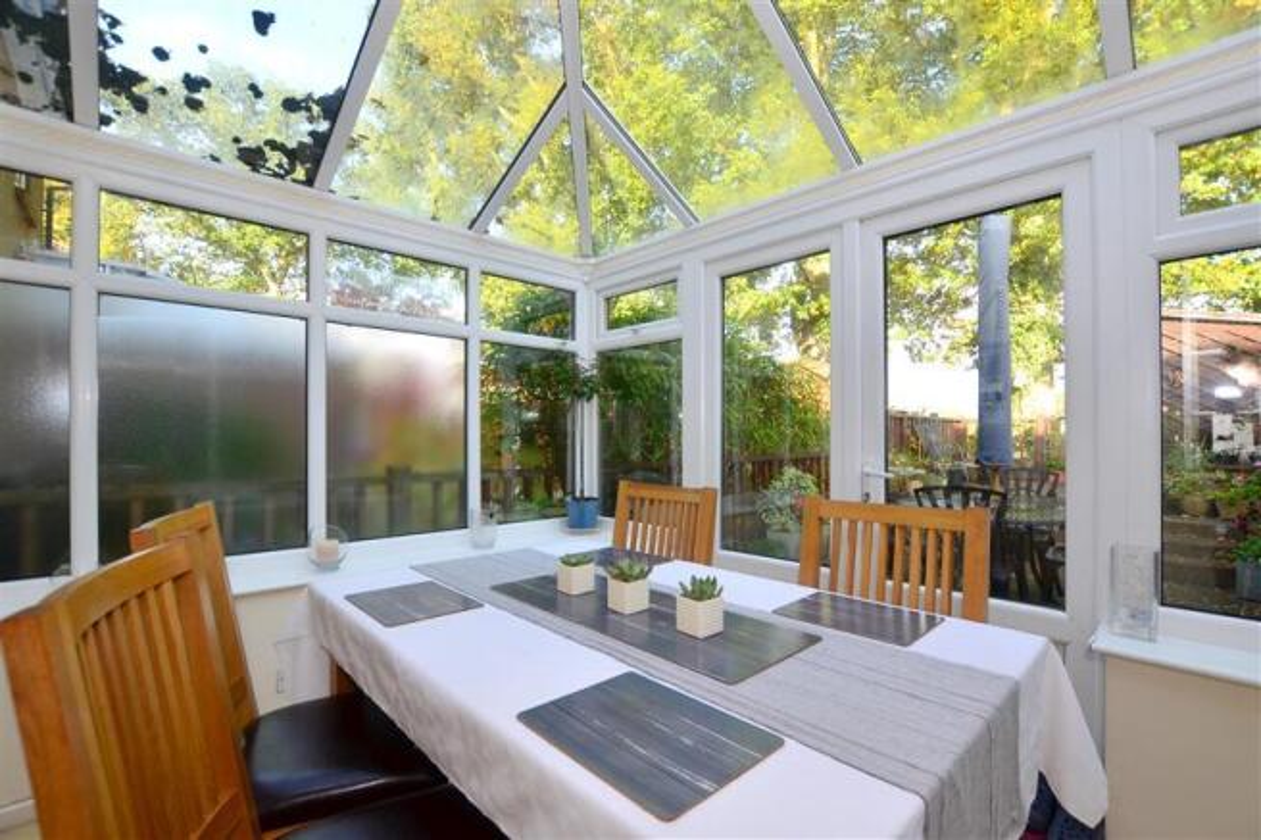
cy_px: 420
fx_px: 525
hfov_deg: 100.4
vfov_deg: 77.3
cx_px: 630
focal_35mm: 15
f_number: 5
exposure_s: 1/100
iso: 200
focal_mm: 10
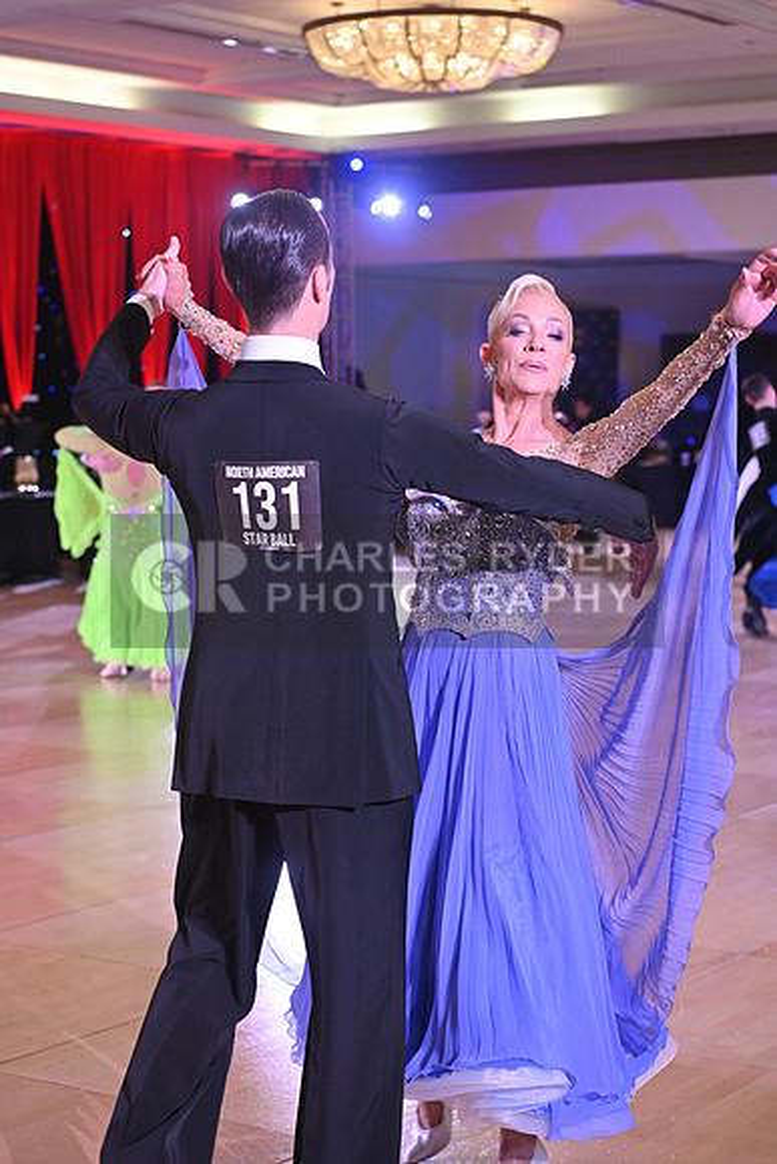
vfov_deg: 28.8
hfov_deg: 19.5
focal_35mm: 70
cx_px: 388
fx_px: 2265
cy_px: 582
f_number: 5
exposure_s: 1/320
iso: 3200
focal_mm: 70
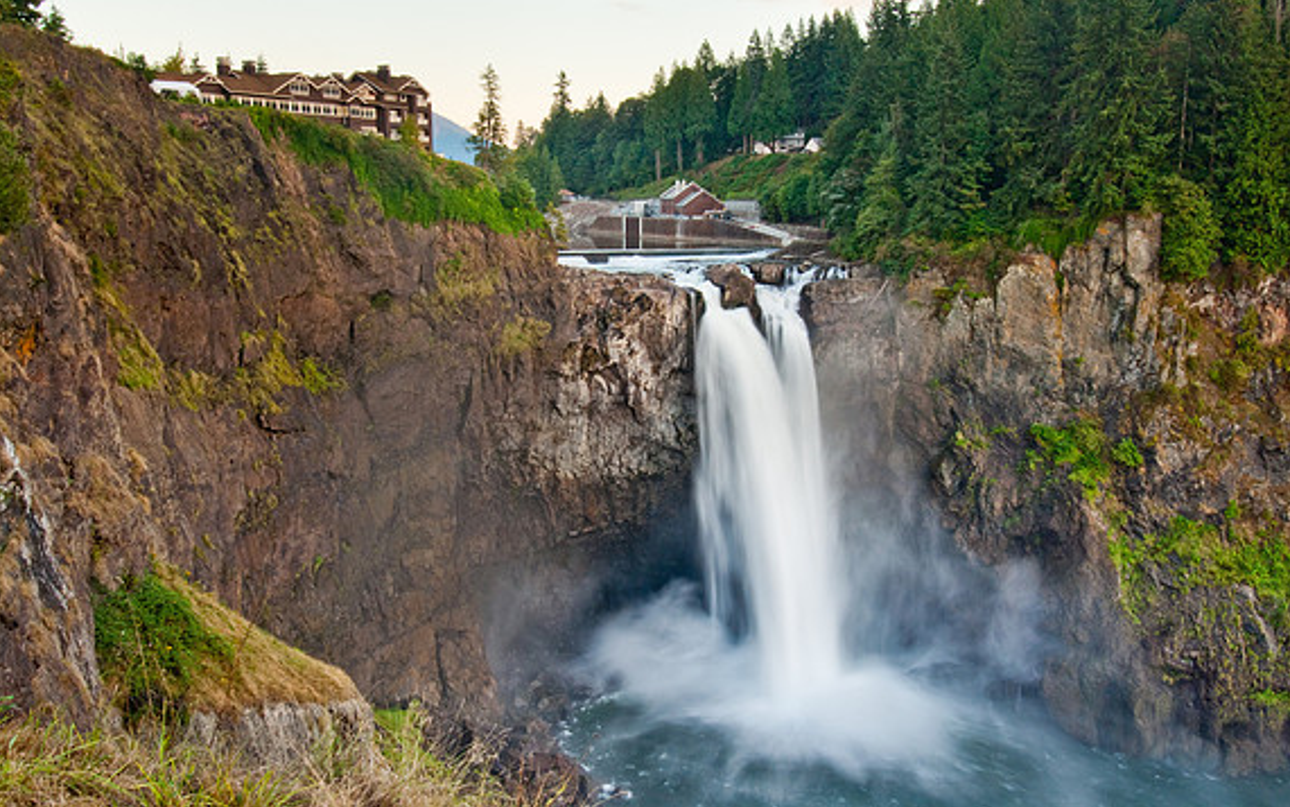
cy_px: 410
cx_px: 651
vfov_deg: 40.6
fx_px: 1090
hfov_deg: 61.2
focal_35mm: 31
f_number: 22
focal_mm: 20
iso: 200
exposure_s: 1/1.43
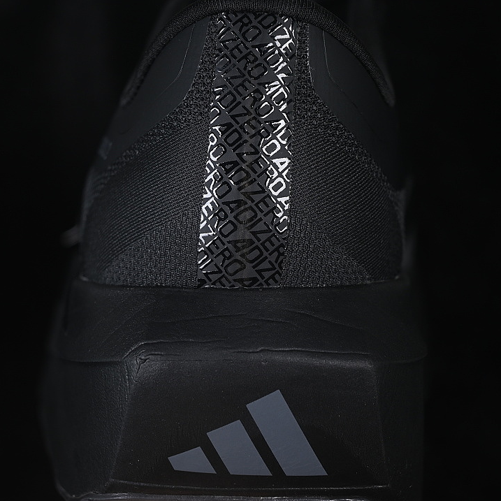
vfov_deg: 18.1
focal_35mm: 96
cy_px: 251
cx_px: 231
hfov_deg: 18.1
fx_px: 1572
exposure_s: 1/60
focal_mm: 50
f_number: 6.3
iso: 160
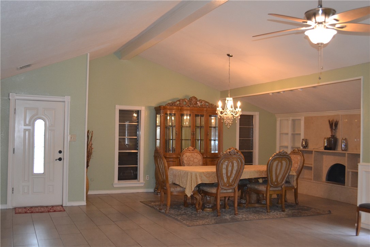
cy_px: 124
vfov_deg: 36.9
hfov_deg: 53.1
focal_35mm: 36
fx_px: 370
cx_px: 185
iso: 2000
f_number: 4
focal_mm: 24
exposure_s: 1/60
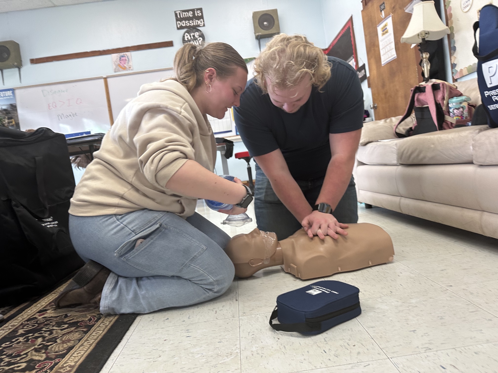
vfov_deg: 56.8
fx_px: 345
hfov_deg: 71.6
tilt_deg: -4.0
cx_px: 249
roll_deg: +7.4
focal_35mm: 24
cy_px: 186
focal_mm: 6.86
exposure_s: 1/42
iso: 160
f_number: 1.78
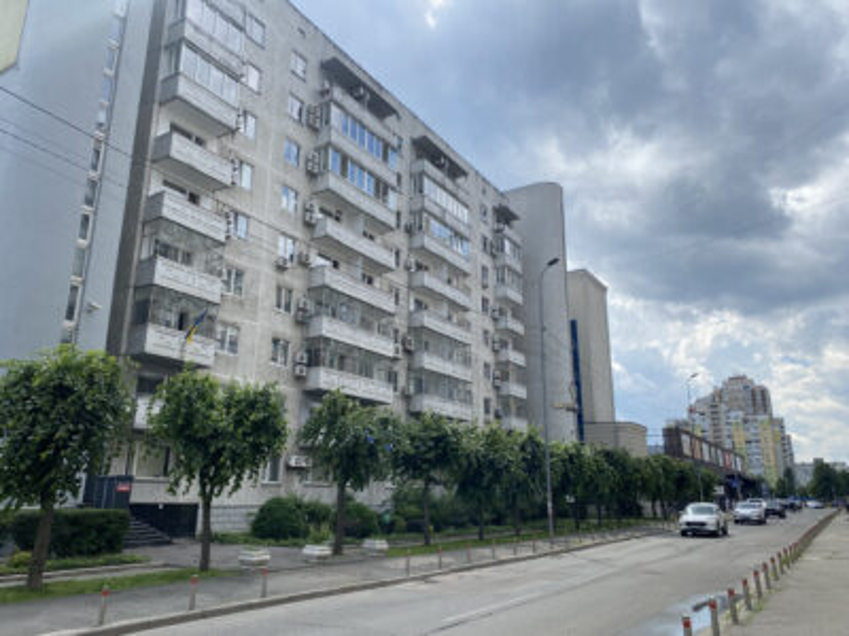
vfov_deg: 53.1
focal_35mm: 26
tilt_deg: +16.2
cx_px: 424
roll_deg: -0.2
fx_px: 638
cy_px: 318
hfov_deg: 67.3
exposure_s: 1/2688
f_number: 1.8
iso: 32
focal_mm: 4.25
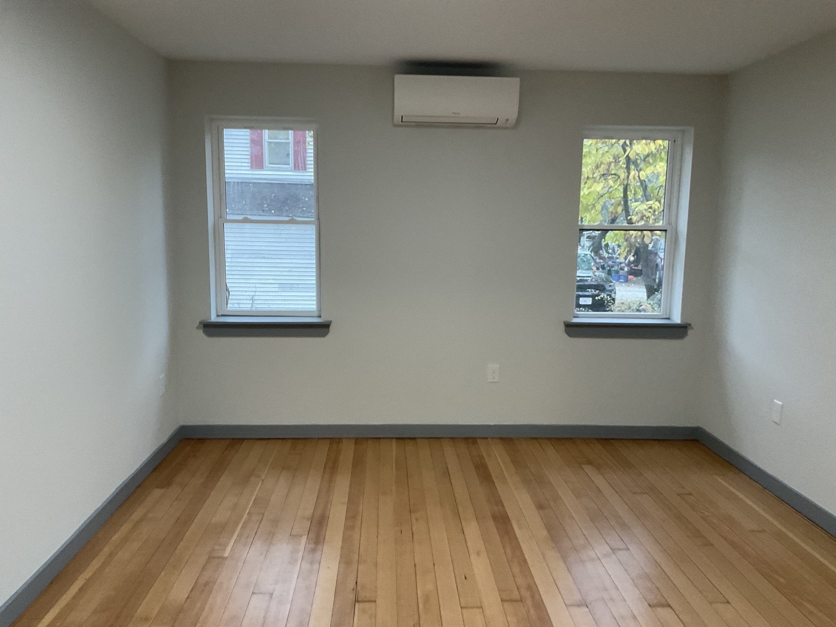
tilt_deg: -6.8
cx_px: 418
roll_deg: -2.0
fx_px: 700
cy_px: 314
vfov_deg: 48.2
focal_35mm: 29
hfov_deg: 61.7
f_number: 1.8
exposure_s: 1/60
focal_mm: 3
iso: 200
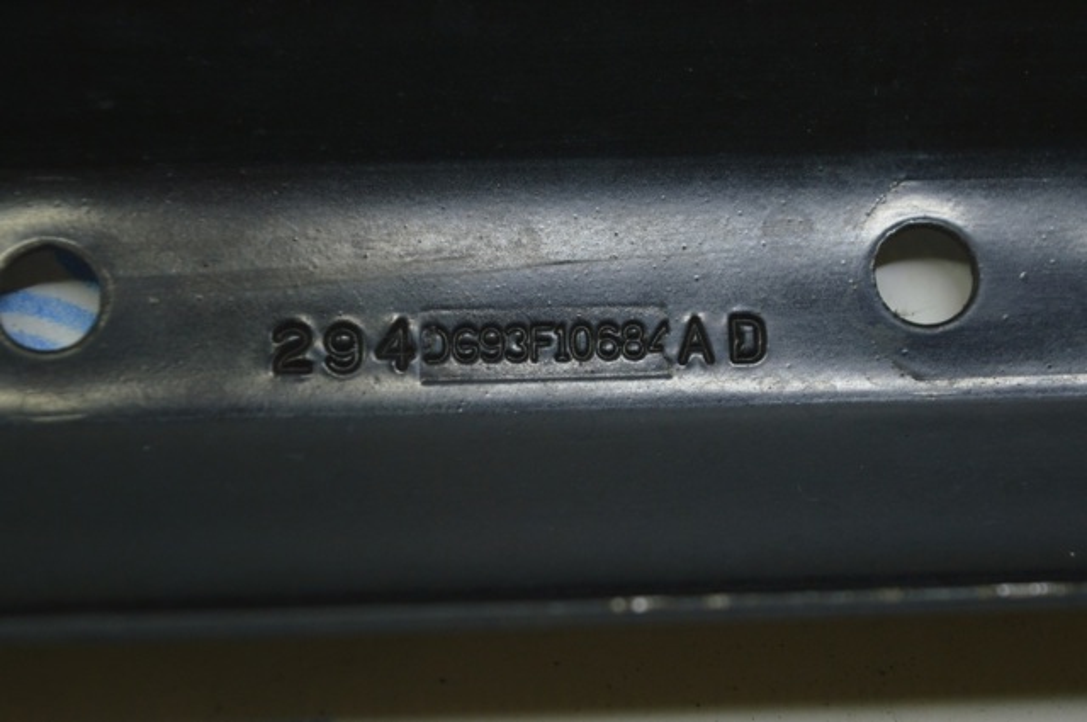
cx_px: 544
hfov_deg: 24.6
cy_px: 361
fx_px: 2488
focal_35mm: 82
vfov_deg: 16.5
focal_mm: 55
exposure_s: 1/60
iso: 400
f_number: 5.6
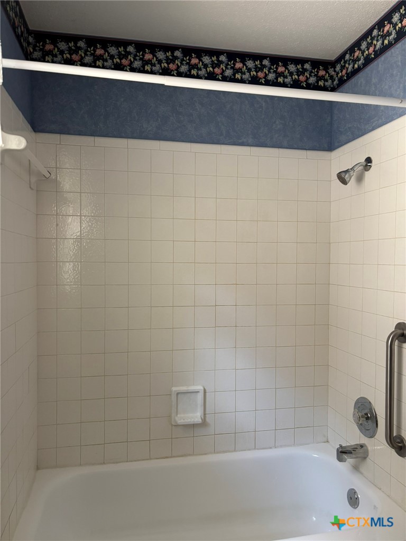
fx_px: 407
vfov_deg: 67.3
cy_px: 270
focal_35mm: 26
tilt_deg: -2.9
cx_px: 203
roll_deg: -0.9
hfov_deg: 53.1
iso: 250
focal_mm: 5.96
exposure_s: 1/60
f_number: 1.6
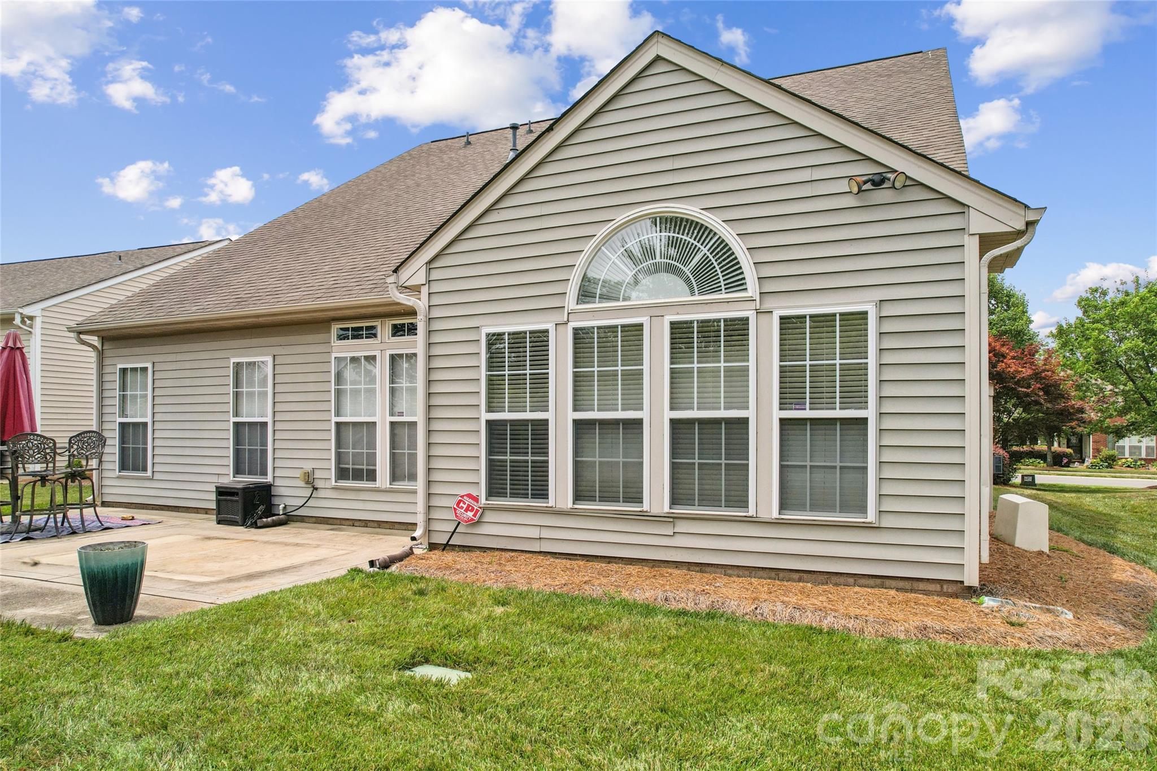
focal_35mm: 22
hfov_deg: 78.6
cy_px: 386
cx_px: 578
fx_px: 707
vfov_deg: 57.2
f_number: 2.8
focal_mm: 8.4
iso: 110
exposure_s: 1/400
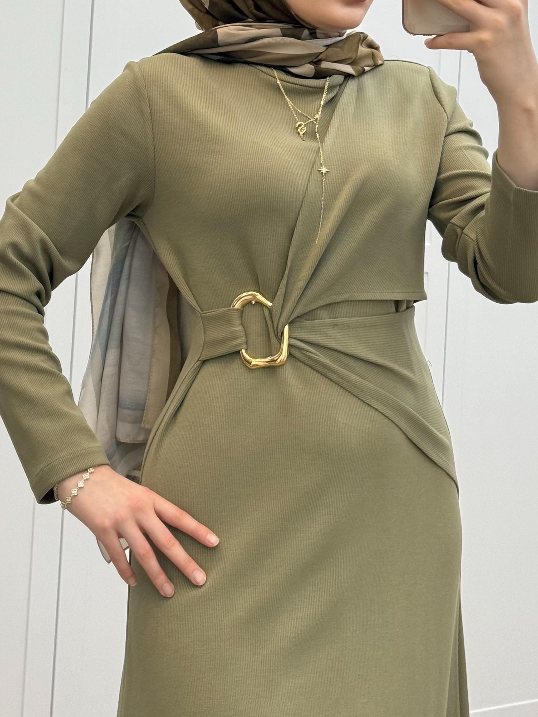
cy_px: 160
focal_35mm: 84
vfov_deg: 23.0
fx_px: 1741
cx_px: 247
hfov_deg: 17.6
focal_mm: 6.76
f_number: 1.78
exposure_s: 1/312
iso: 64
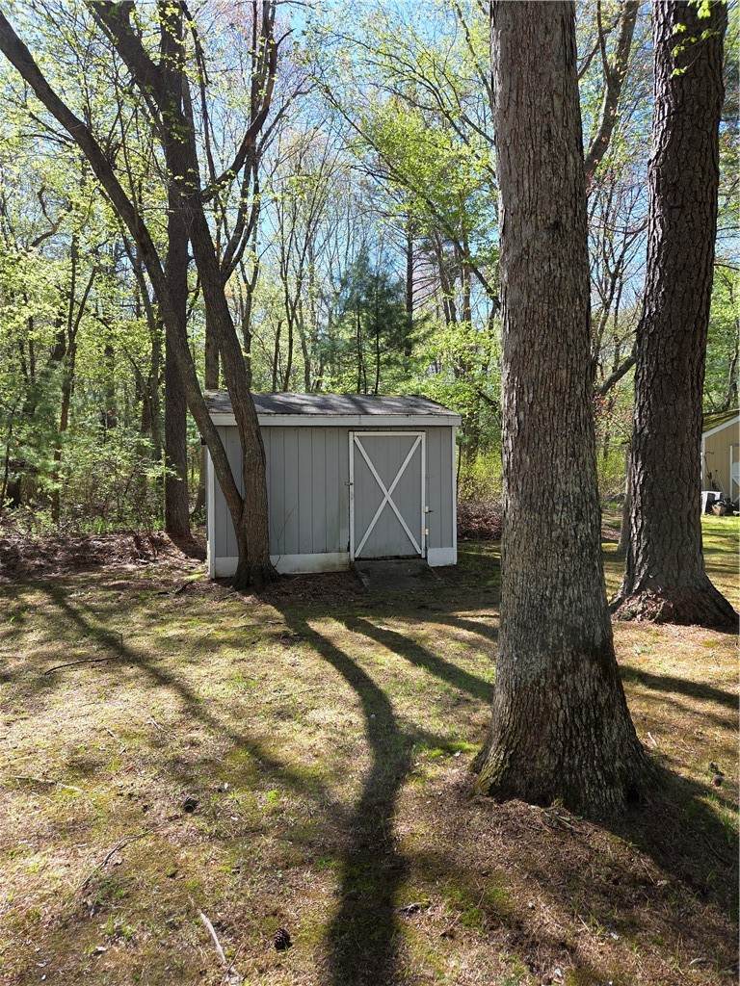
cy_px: 493
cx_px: 370
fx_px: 656
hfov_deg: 58.9
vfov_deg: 73.9
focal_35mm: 23
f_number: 1.8
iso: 80
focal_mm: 5.4
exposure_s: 1/1041
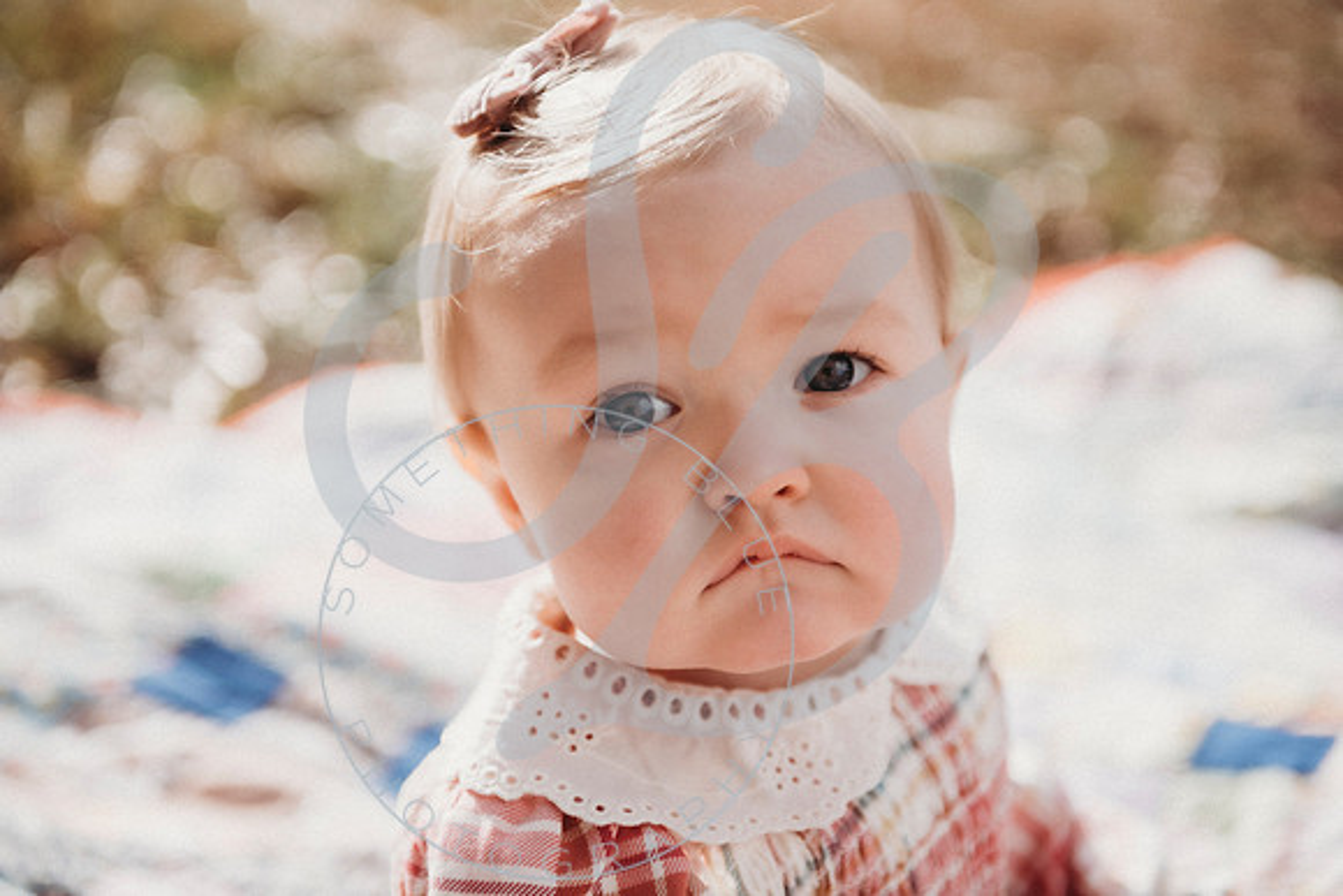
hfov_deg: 32.4
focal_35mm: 62
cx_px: 672
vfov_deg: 21.9
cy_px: 448
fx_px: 2313
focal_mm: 62
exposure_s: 1/1250
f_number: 2.8
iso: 100
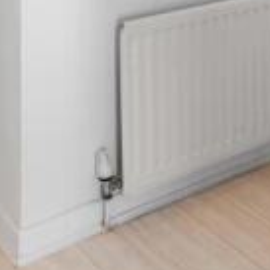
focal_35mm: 65
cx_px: 29
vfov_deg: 22.3
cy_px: -123
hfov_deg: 25.7
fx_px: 574
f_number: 9
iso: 400
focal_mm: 16
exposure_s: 1/30
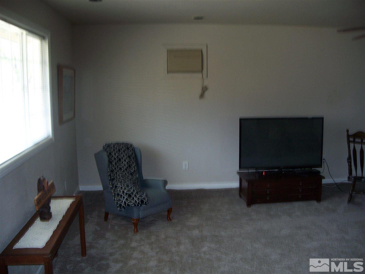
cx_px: 182
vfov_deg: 38.7
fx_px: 390
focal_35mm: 37
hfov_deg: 50.1
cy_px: 137
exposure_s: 1/60
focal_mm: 7.8
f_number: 2.8
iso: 125
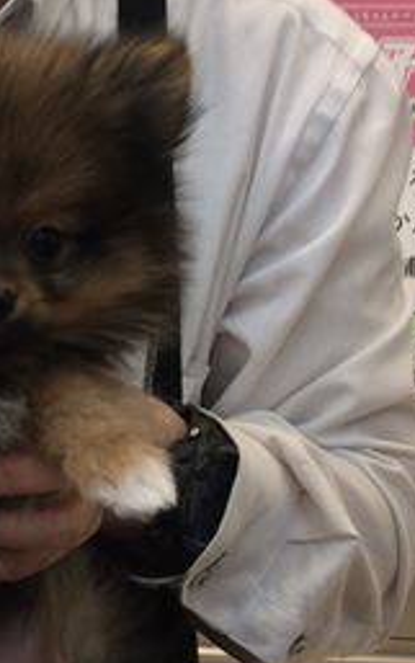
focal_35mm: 79
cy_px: 364
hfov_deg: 15.1
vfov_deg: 26.1
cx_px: -240
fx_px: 1427
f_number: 2.4
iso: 32
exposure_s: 1/24
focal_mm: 3.3
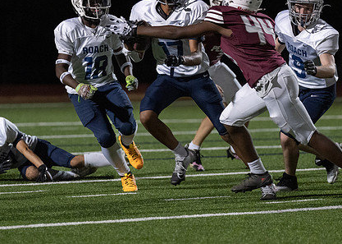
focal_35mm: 457
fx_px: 4435
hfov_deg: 4.4
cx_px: 160
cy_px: 121
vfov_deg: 3.1
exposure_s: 1/1000
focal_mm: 200
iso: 3200
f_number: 2.8
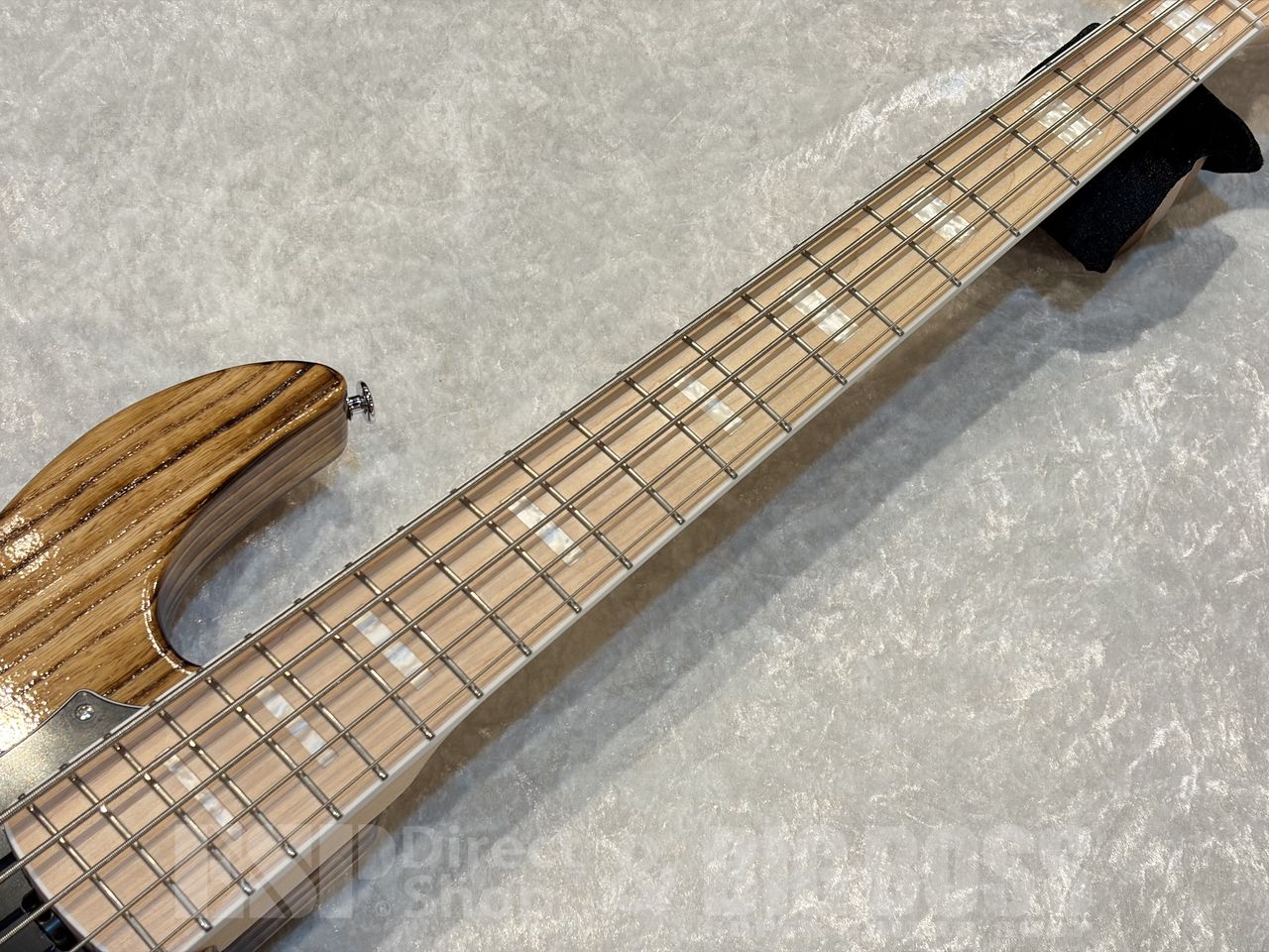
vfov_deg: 28.0
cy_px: 476
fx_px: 1906
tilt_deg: -53.9
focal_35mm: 52
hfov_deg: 36.8
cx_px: 634
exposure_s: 1/60
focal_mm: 5.96
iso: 80
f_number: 1.6
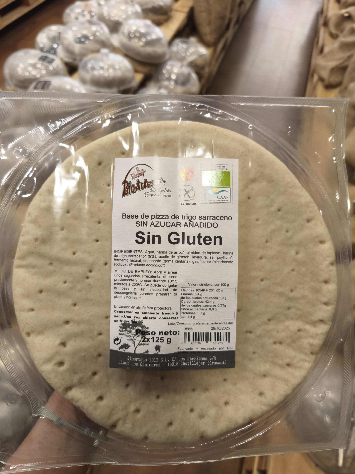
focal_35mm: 23
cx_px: 178
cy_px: 237
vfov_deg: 73.9
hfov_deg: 58.9
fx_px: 314
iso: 320
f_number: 1.7
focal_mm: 5.35
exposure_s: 1/100
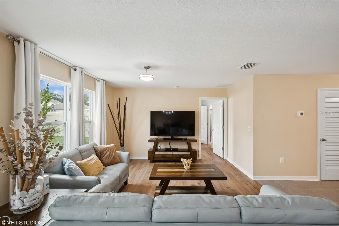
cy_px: 113
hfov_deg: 100.4
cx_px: 170
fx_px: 141
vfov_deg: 77.3
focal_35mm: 15
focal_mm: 10
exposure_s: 1/10
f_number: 8
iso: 200
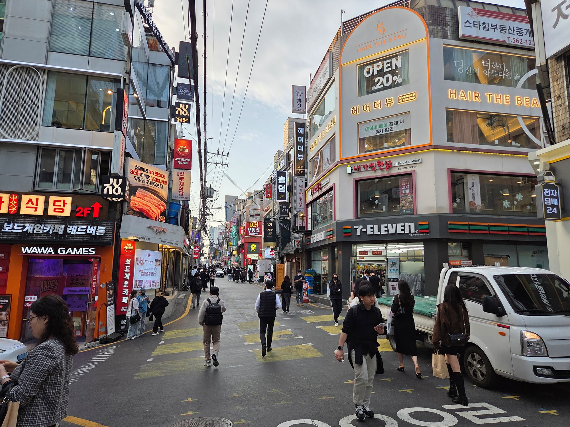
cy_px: 214
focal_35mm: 23
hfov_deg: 73.9
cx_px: 285
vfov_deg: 58.9
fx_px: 379
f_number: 1.8
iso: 80
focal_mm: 5.4
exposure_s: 1/907
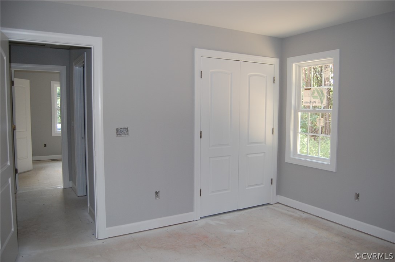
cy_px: 131
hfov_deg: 67.4
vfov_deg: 47.8
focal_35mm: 27
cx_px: 198
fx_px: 296
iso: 400
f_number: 3.5
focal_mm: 18
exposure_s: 1/60
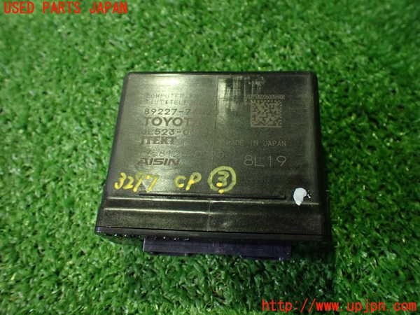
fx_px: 364
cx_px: 210
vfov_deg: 46.8
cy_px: 158
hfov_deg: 60.0
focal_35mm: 30
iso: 800
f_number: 2.3
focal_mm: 5.4
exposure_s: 1/40
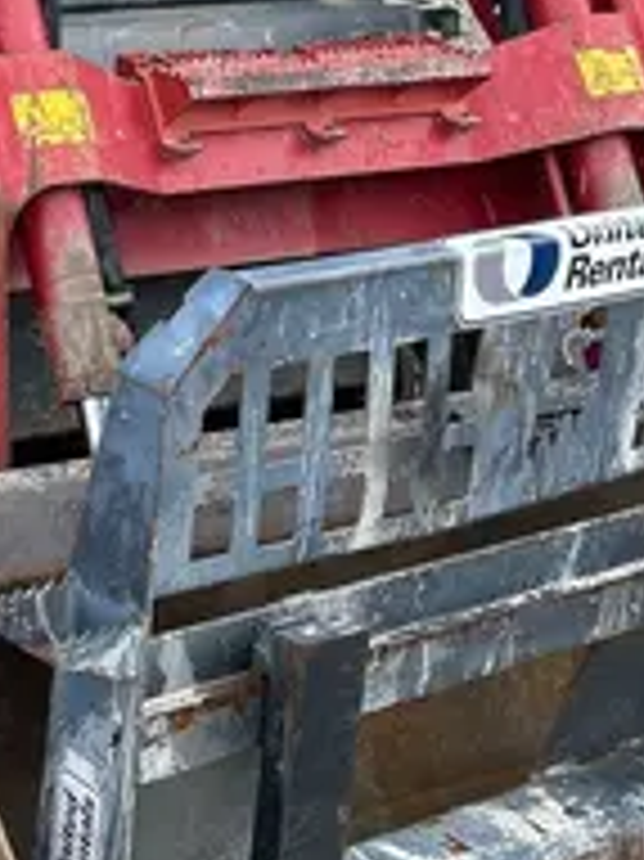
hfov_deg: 14.4
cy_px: 79
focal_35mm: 100
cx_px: -99
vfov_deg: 19.3
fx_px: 2483
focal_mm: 5.7
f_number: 1.5
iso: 50
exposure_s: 1/1395
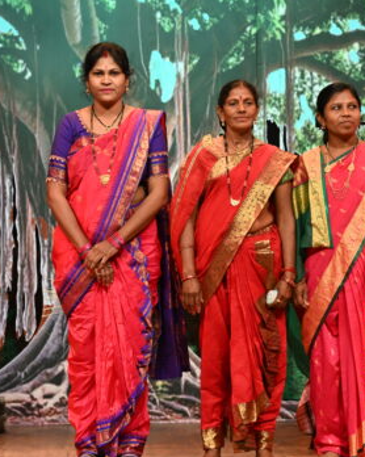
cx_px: 200
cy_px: 228
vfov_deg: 11.4
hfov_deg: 9.1
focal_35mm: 170
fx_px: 2298
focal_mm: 120
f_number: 8
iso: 1600
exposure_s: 1/125
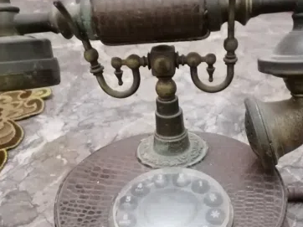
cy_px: 176
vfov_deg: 30.8
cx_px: 198
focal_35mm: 46
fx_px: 402
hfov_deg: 40.8
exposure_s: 1/20
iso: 1600
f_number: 1.8
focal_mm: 5.4
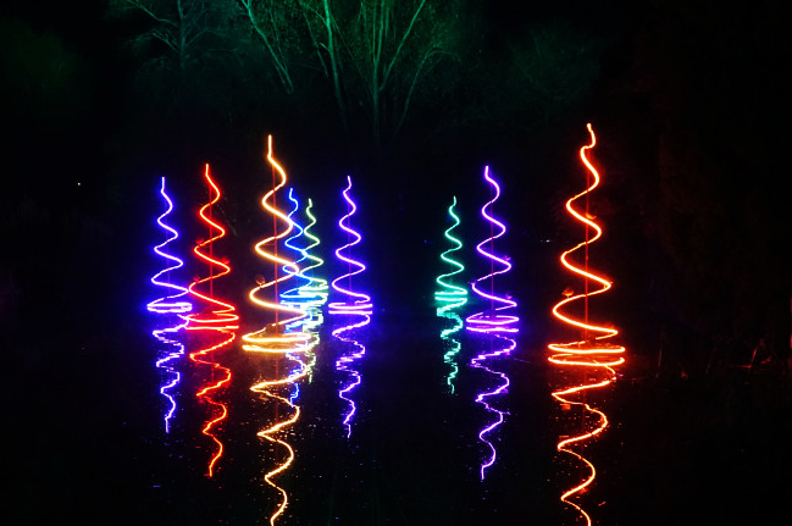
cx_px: 383
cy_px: 305
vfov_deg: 35.8
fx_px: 813
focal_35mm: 37
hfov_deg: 51.9
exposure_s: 1/60
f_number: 4
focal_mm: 20
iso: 3200
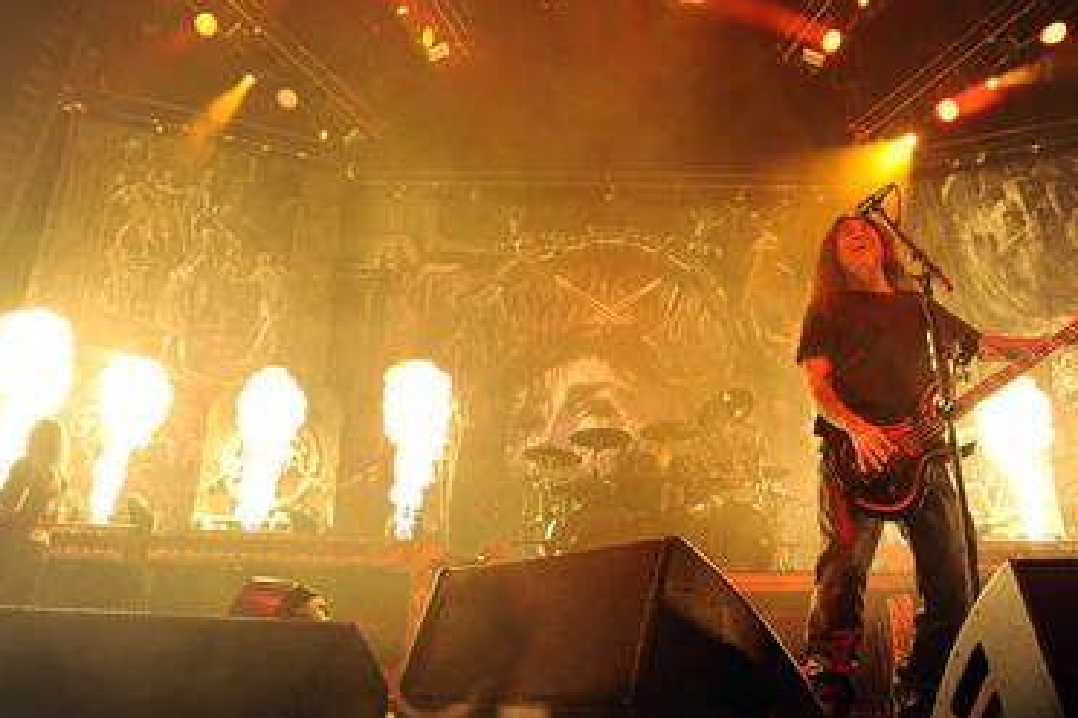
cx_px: 548
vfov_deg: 44.8
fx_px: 868
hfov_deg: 63.7
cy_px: 292
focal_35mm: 29
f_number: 2.8
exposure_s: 1/200
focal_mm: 24
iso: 800
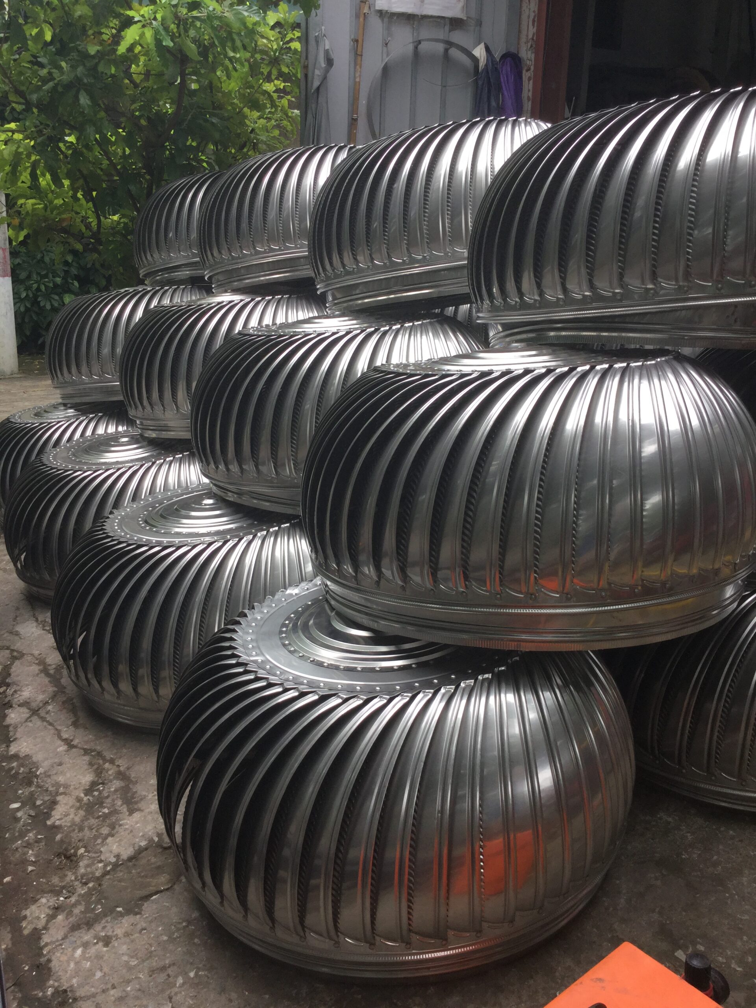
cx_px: 378
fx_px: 903
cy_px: 504
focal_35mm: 31
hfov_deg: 45.4
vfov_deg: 58.4
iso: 25
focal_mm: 3.3
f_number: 2.4
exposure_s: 1/261
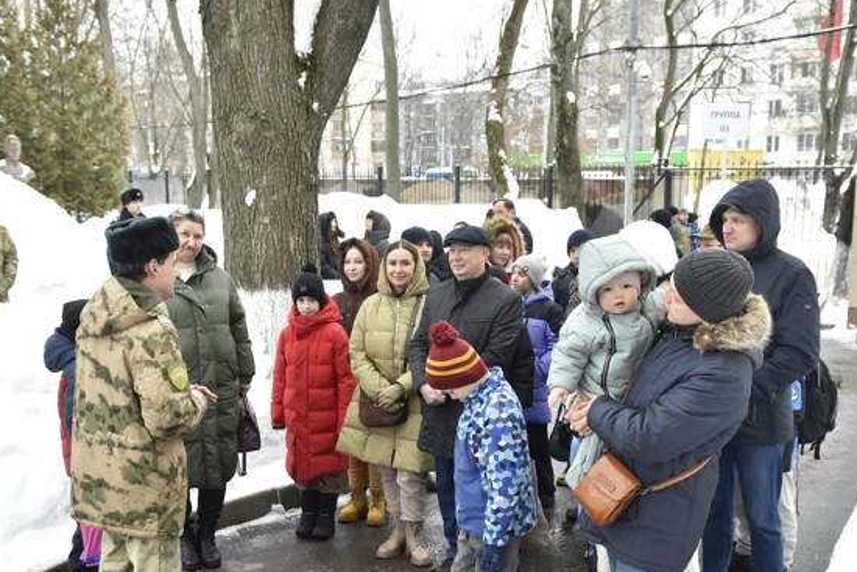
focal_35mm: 45
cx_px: 416
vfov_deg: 29.7
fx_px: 1071
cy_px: 369
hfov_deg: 43.6
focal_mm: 22
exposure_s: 1/200
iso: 800
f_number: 4.5
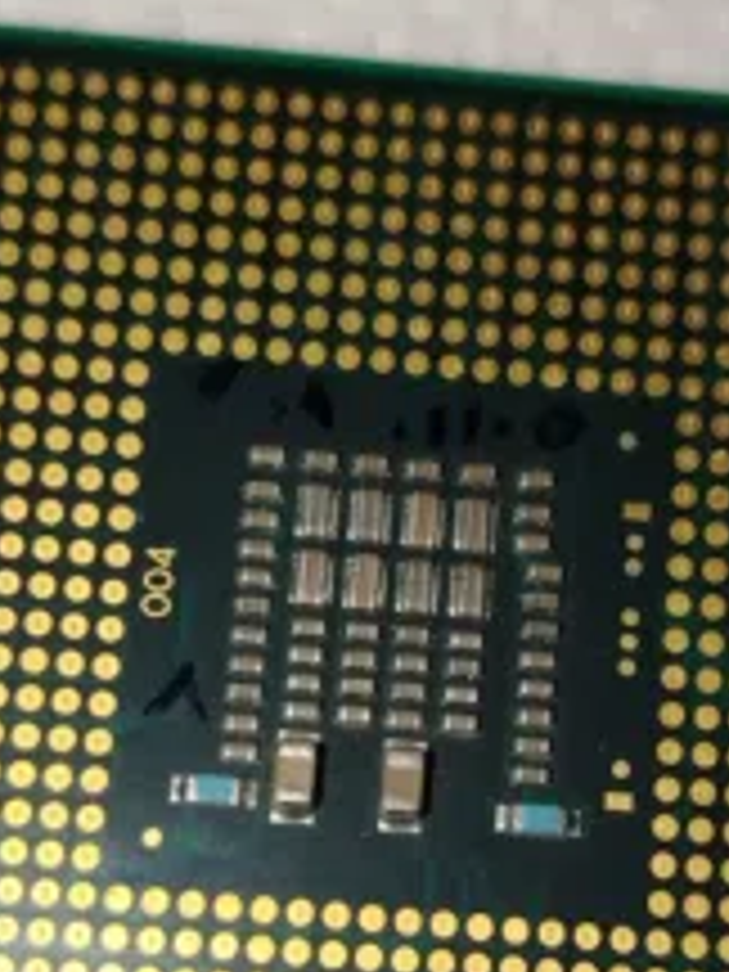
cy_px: 644
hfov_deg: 17.0
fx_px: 2443
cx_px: 441
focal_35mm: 87
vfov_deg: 22.4
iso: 70
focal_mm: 5.25
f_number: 1.75
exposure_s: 1/100
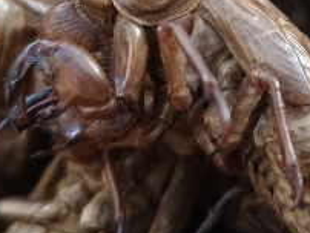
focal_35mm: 91
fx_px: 816
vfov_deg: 15.7
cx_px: 224
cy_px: -35
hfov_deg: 21.4
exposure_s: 1/33.3
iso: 2095
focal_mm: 5.6
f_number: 1.88
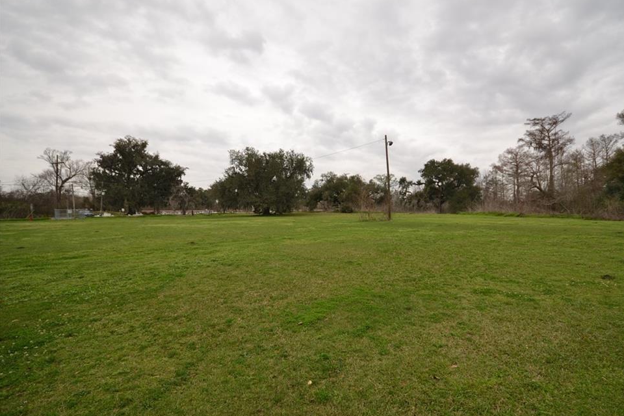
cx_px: 332
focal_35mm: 16
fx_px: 277
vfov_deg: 73.7
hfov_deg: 96.6
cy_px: 214
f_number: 6.3
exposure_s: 1/160
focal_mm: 10
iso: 100
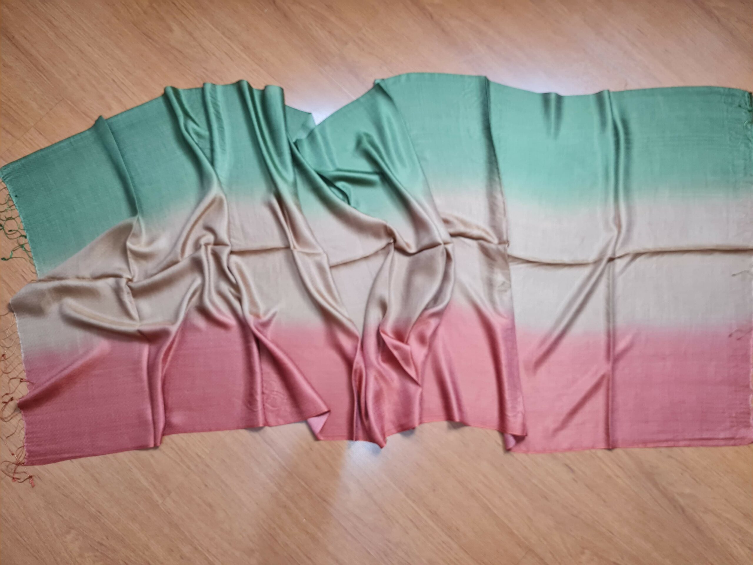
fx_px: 566
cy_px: 282
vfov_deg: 53.1
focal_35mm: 26
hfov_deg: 67.3
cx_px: 376
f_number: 1.8
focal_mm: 5.4
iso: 200
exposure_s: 1/40
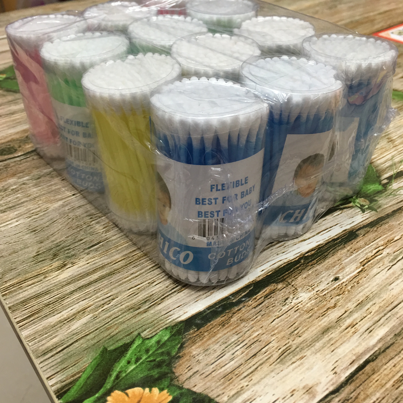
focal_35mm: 35
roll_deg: -0.1
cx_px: 200
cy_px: 166
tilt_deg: -32.4
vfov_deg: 47.0
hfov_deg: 47.2
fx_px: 461
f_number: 2.2
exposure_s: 1/17
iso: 40
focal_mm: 4.15
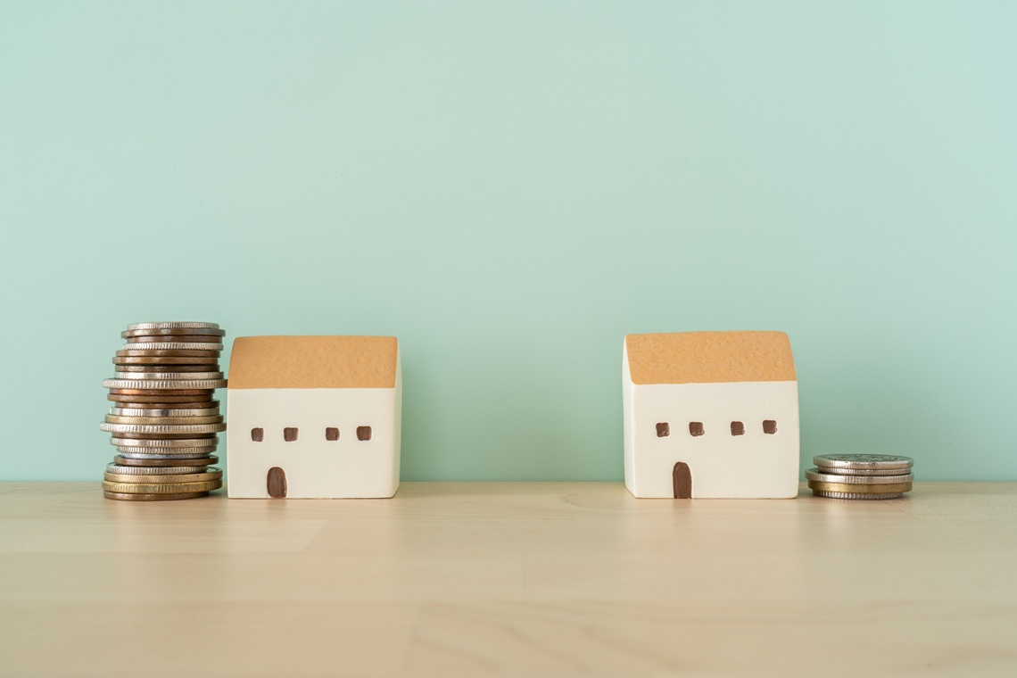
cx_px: 508
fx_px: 1412
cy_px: 339
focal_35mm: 50
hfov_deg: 39.6
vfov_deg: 27.0
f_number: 16
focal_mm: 50
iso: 100
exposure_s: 1/8
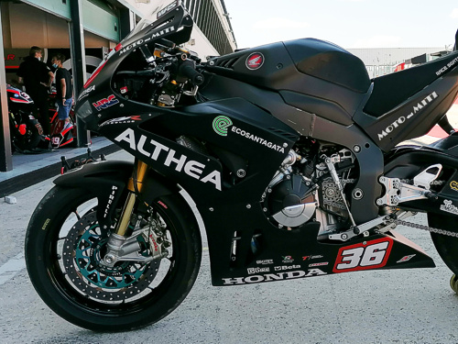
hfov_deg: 54.0
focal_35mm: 34
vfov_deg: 41.8
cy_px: 172
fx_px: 450
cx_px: 229
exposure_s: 1/845
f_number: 1.8
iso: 50
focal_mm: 4.75
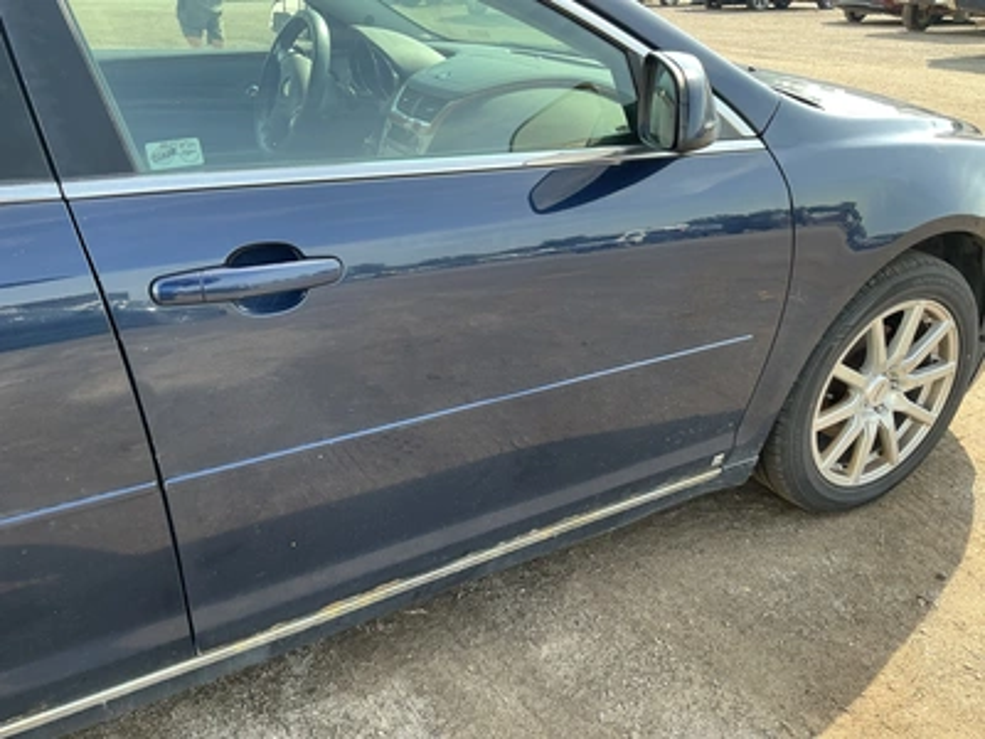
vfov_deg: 49.7
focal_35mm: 28
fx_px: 797
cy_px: 370
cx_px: 492
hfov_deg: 63.4
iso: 20
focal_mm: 3
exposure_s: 1/156
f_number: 1.8
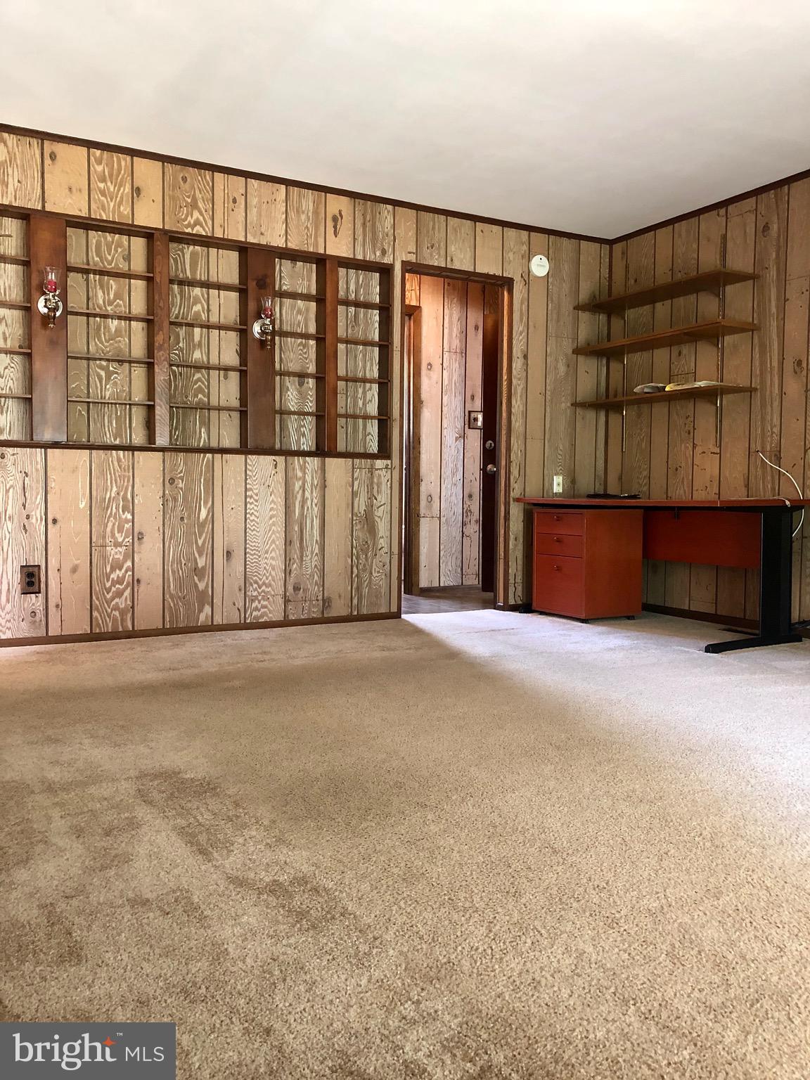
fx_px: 874
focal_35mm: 28
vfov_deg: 63.4
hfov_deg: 49.7
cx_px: 405
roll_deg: -0.2
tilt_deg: -2.3
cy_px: 540
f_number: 1.8
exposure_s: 1/15
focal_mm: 4
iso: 64
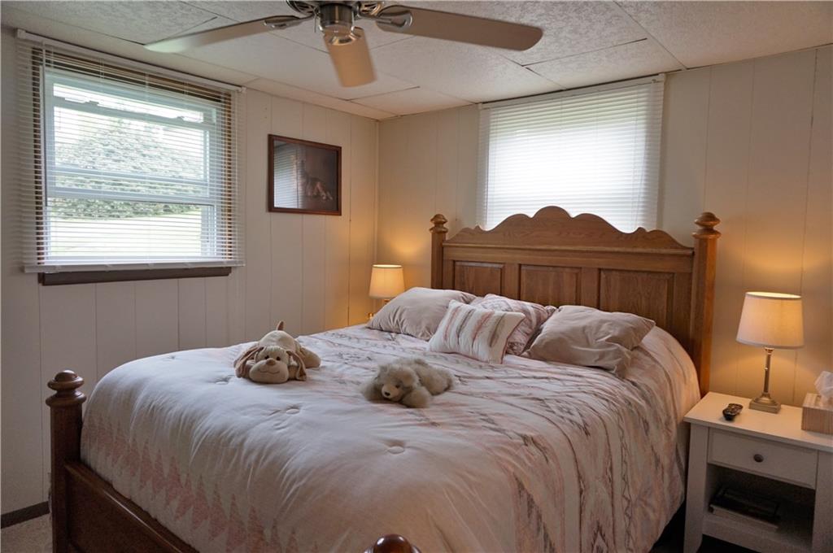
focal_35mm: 24
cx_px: 416
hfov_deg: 73.8
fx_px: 555
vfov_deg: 53.0
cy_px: 276
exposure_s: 1/60
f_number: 4
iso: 250
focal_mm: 16
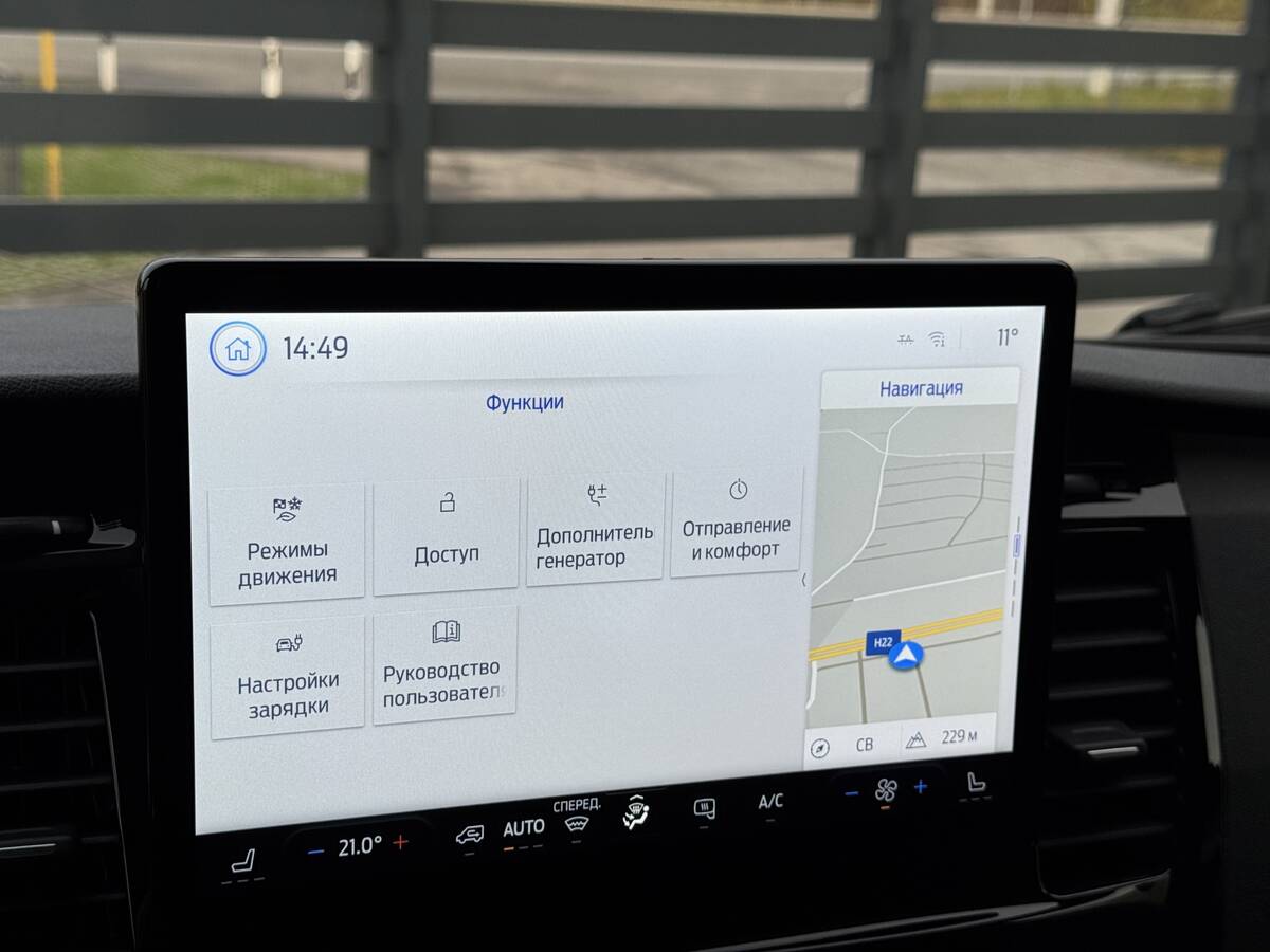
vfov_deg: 30.3
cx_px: 635
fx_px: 1761
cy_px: 476
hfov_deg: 39.7
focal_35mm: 48
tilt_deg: -16.0
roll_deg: -3.8
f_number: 1.78
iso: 64
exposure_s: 1/522
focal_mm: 6.76
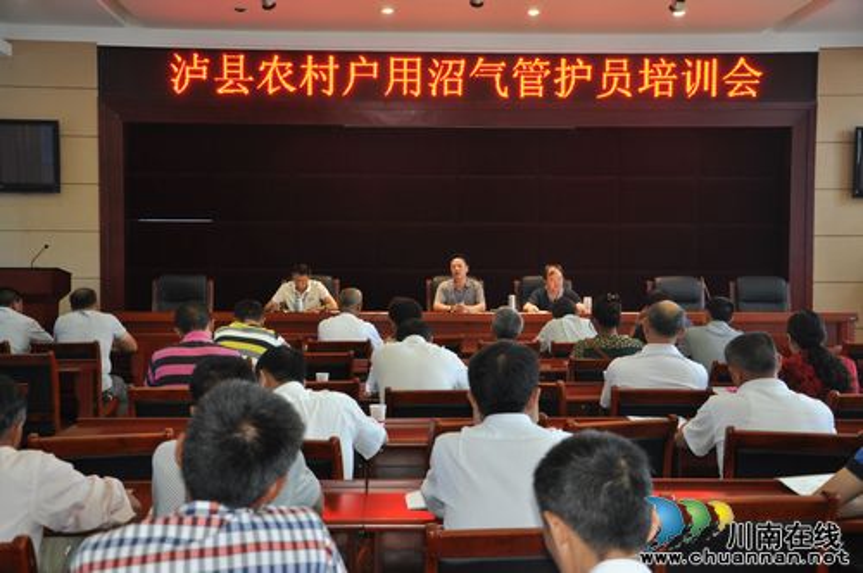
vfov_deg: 31.8
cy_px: 286
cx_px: 432
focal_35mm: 42
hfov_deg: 46.5
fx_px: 1006
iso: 800
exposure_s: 1/100
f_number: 4
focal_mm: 28
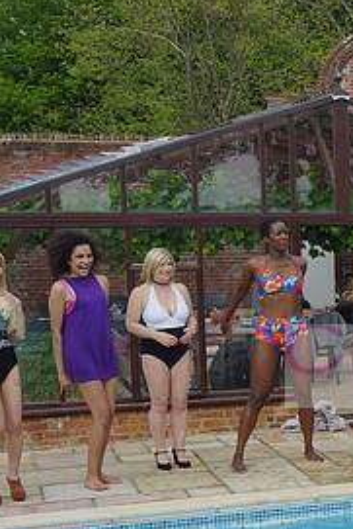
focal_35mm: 77
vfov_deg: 26.1
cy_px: 366
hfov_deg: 16.2
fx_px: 1131
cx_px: 532
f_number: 6.3
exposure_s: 1/500
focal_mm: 24
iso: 125
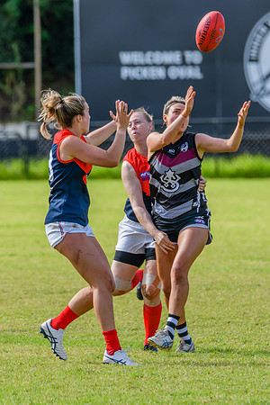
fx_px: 7829
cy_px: 211
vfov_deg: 3.0
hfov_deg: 2.0
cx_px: 227
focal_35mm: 696
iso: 800
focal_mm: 420
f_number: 7.1
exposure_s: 1/1600
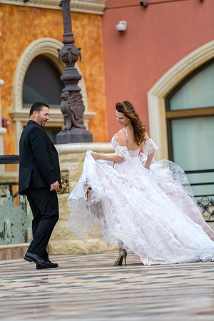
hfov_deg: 6.9
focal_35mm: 200
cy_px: 160
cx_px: 107
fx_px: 1783
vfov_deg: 10.3
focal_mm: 200
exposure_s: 1/2000
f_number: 2.8
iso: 400
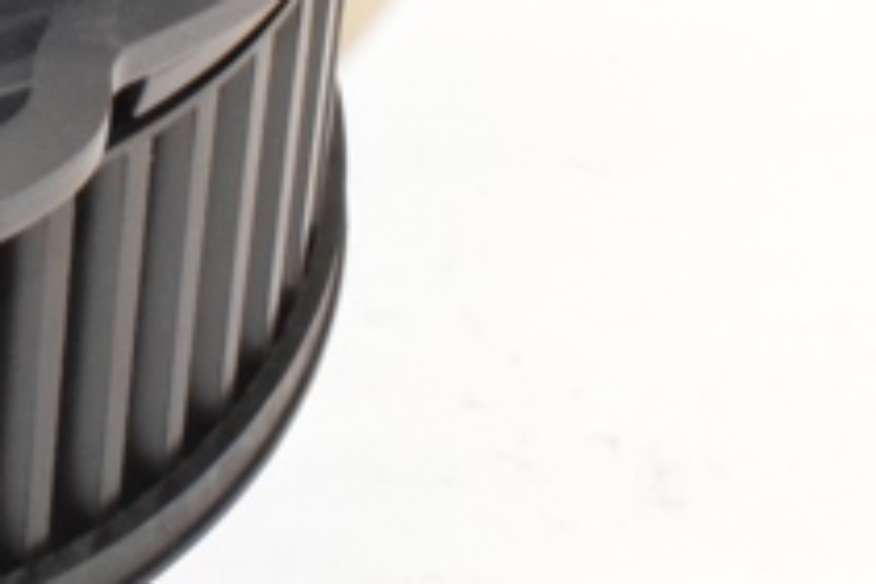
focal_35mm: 240
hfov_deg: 8.4
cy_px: -236
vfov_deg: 5.7
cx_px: -442
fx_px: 5840
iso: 3200
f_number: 32
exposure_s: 1/60
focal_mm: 42
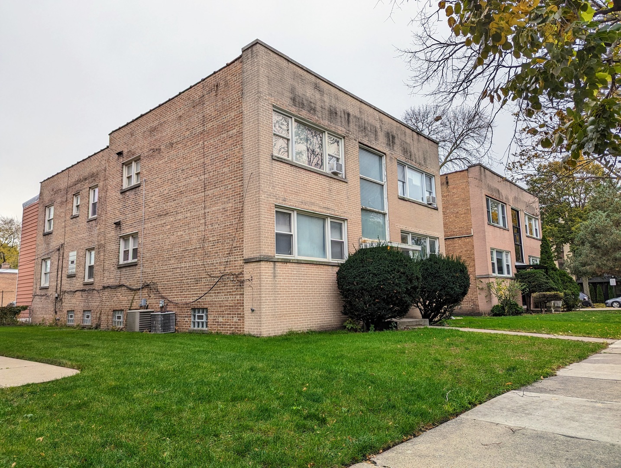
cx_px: 310
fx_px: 431
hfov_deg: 71.5
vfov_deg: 56.9
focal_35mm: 24
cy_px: 234
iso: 47
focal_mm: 6.81
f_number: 1.85
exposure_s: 1/625
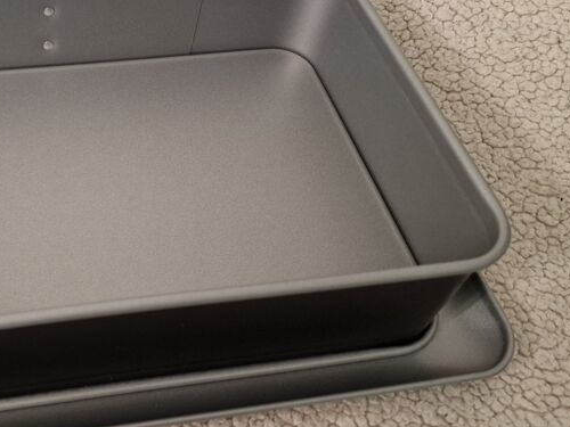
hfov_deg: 38.9
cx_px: 79
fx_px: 757
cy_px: 190
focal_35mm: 46
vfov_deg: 31.5
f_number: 1.8
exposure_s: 1/33
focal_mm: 6.4
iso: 640
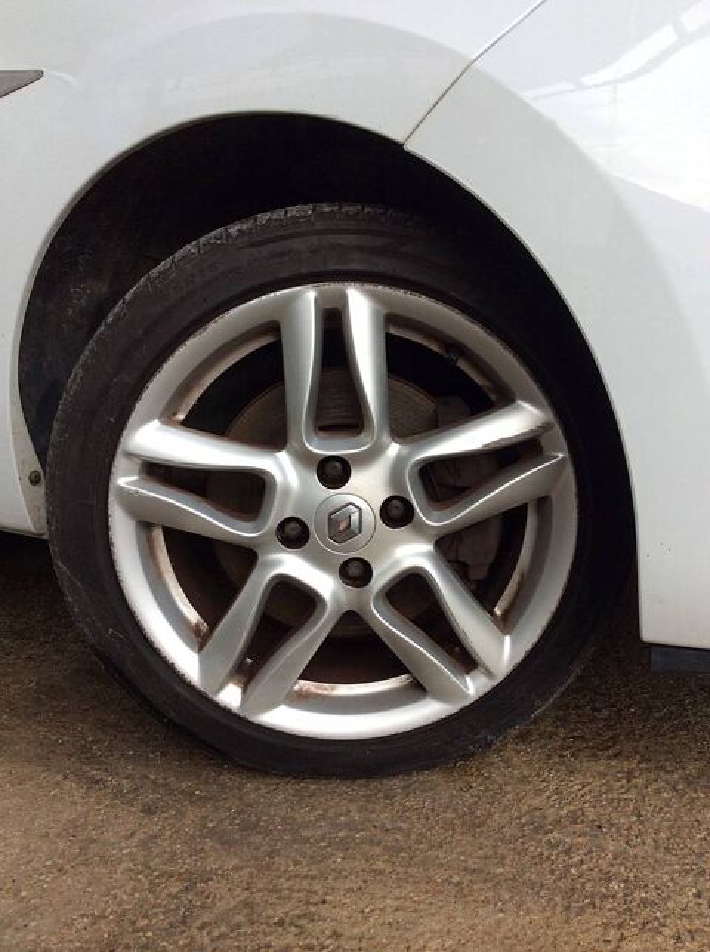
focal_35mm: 32
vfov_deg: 56.9
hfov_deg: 44.0
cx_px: 355
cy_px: 476
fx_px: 878
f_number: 2.4
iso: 32
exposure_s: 1/181
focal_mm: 3.3
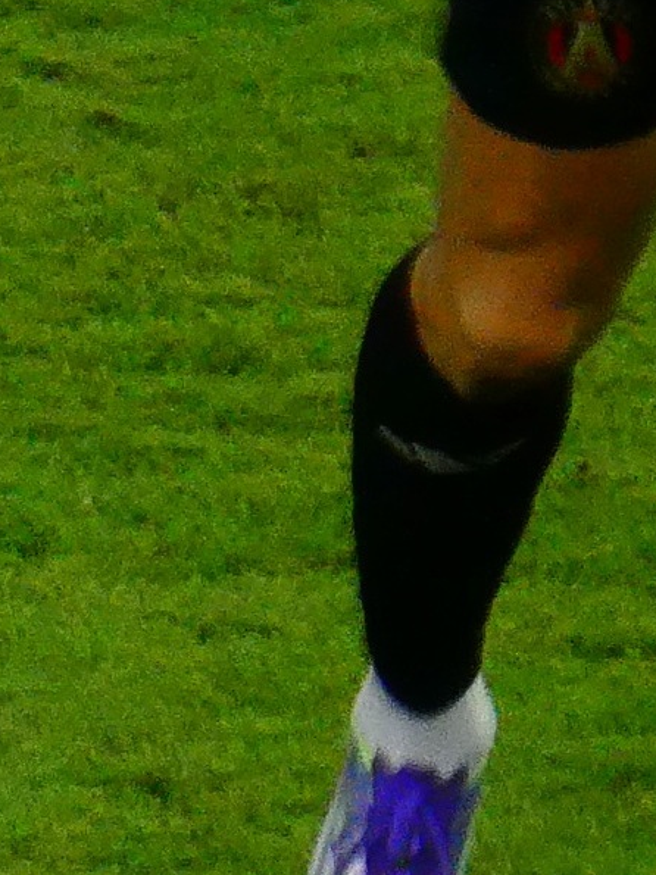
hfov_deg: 0.7
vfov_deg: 1.0
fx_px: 50983
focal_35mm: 2017
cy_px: -396
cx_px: 868
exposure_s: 1/125
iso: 500
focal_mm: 89.6
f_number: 6
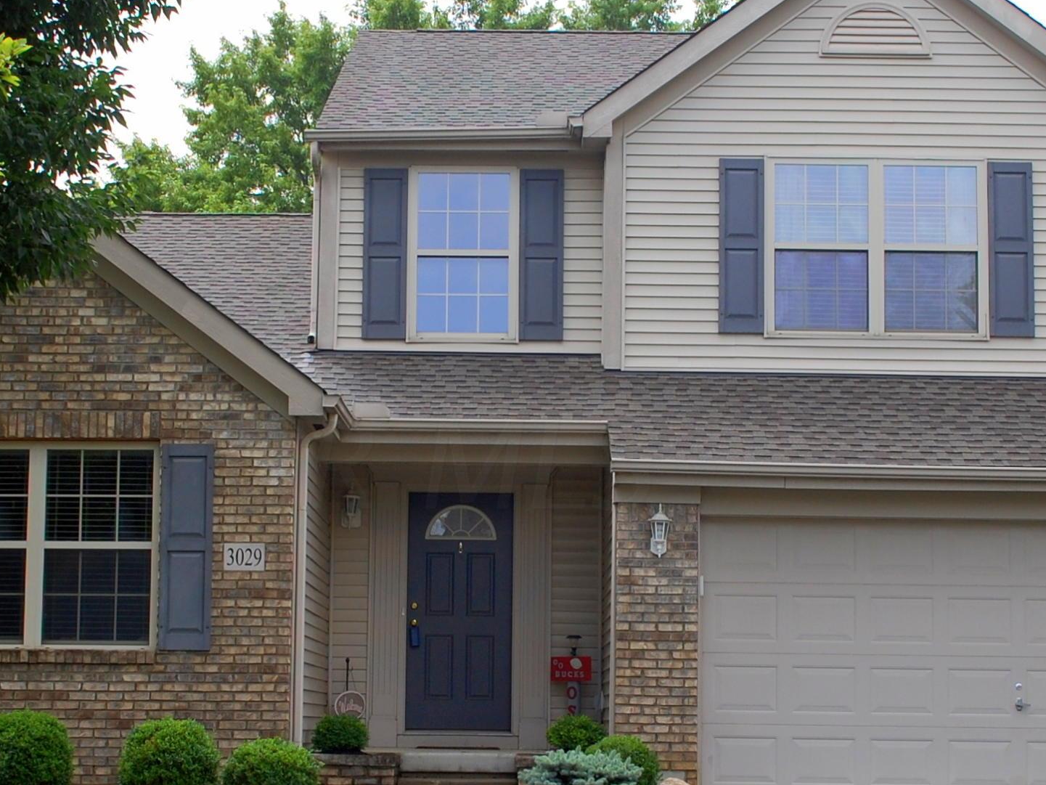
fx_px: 2176
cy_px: 464
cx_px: 438
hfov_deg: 27.0
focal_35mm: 72
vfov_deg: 20.4
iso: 200
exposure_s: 1/200
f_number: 7.1
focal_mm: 24
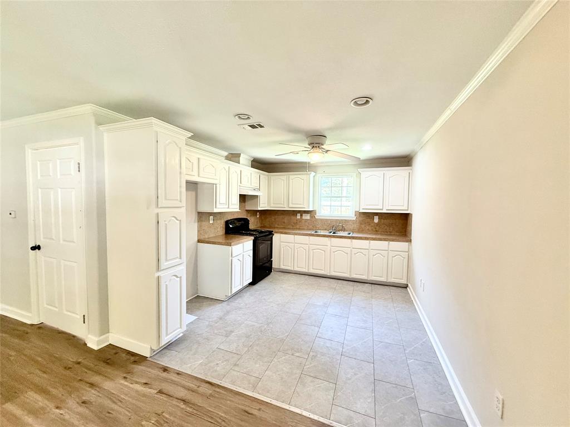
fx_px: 231
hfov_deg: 102.1
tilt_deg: -2.5
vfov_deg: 85.7
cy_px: 214
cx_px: 285
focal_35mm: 14
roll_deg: -1.0
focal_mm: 2.22
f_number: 2.2
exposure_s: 1/60
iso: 400
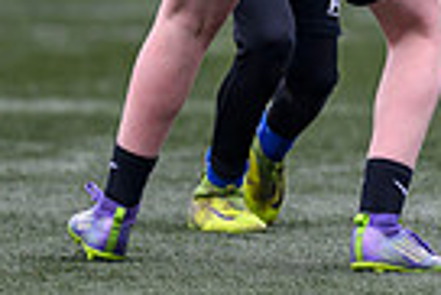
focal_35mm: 2043
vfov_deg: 0.7
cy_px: -92
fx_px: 25053
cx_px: 893
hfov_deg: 1.0
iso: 500
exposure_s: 1/1600
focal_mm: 400
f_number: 3.5
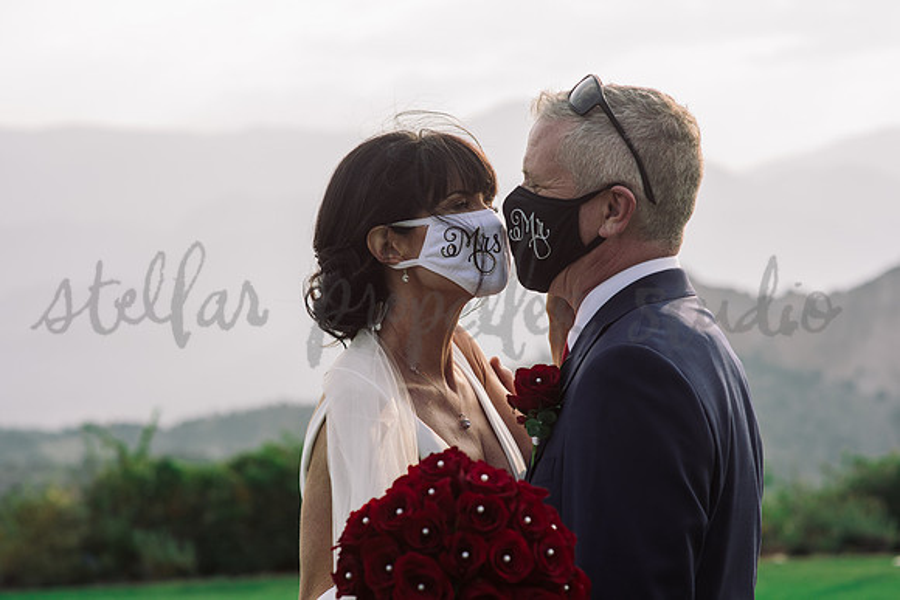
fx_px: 2125
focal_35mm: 85
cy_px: 300
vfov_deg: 16.1
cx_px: 450
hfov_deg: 23.9
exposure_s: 1/640
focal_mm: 85
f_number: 4
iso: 200
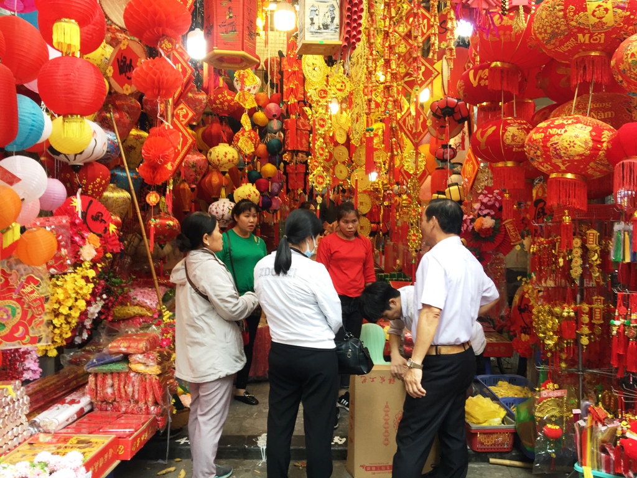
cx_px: 318
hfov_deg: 61.7
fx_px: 534
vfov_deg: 48.2
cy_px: 239
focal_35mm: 29
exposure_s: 1/100
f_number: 2.2
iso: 50
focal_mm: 4.15
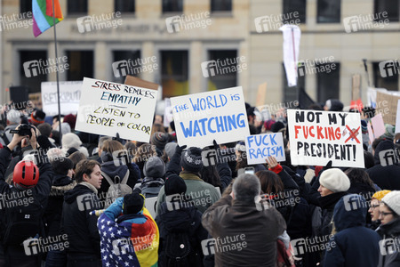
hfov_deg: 11.7
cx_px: 200
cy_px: 134
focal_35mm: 175
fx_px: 1944
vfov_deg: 7.8
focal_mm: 175
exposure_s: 1/200
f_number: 2.8
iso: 1600
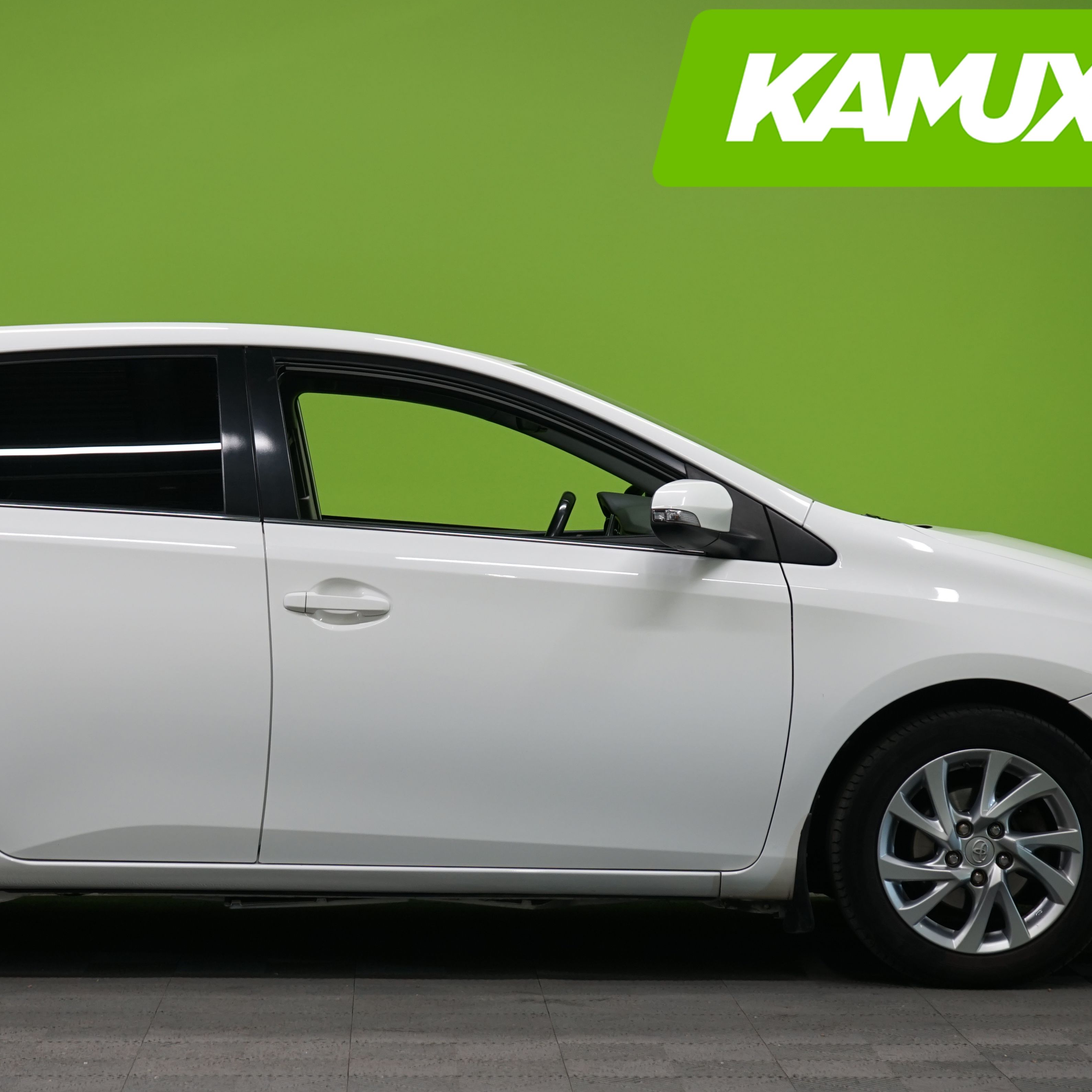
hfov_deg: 17.7
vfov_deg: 17.7
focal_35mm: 98
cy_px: 631
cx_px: 393
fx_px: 3498
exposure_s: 1/50
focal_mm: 61
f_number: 5.6
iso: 500
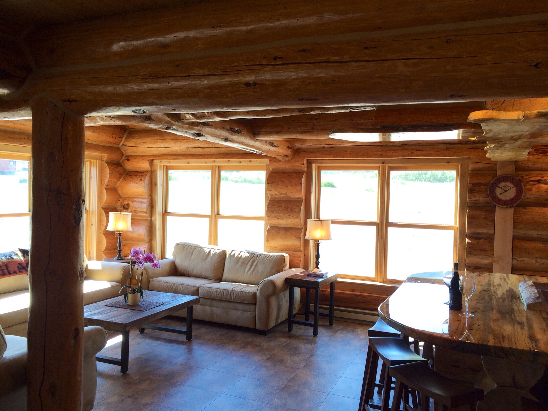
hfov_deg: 60.0
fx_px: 475
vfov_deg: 46.8
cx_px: 274
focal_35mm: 30
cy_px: 206
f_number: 2.2
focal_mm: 4.12
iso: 40
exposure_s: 1/60
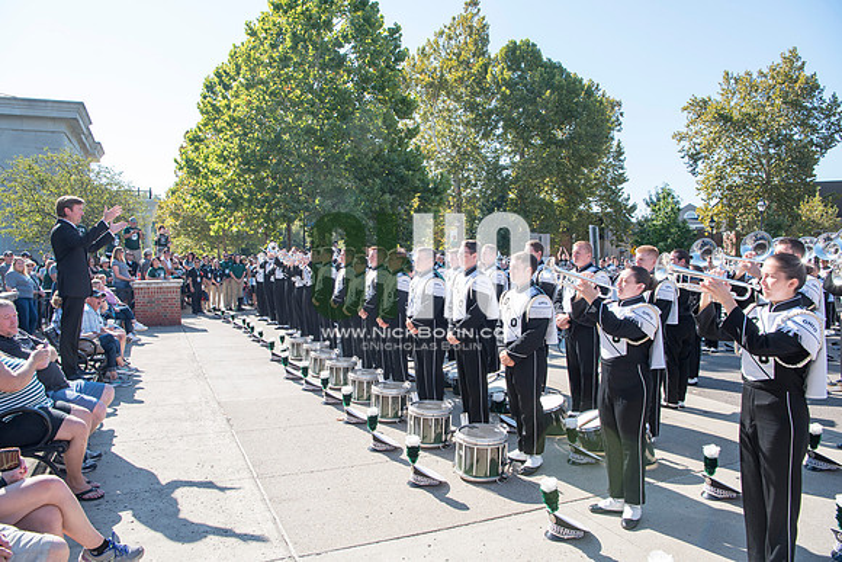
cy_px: 281
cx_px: 421
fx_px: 561
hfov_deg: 73.7
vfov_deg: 53.2
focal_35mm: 24
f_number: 9
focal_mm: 24
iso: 125
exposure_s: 1/125
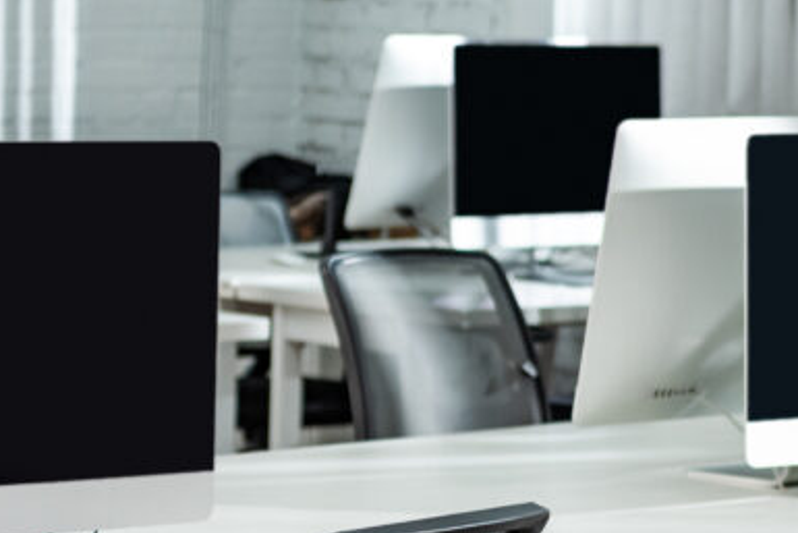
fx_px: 4124
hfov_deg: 11.0
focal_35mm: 186
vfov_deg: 7.4
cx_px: 572
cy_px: 354
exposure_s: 1/200
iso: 400
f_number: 3.5
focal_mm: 70
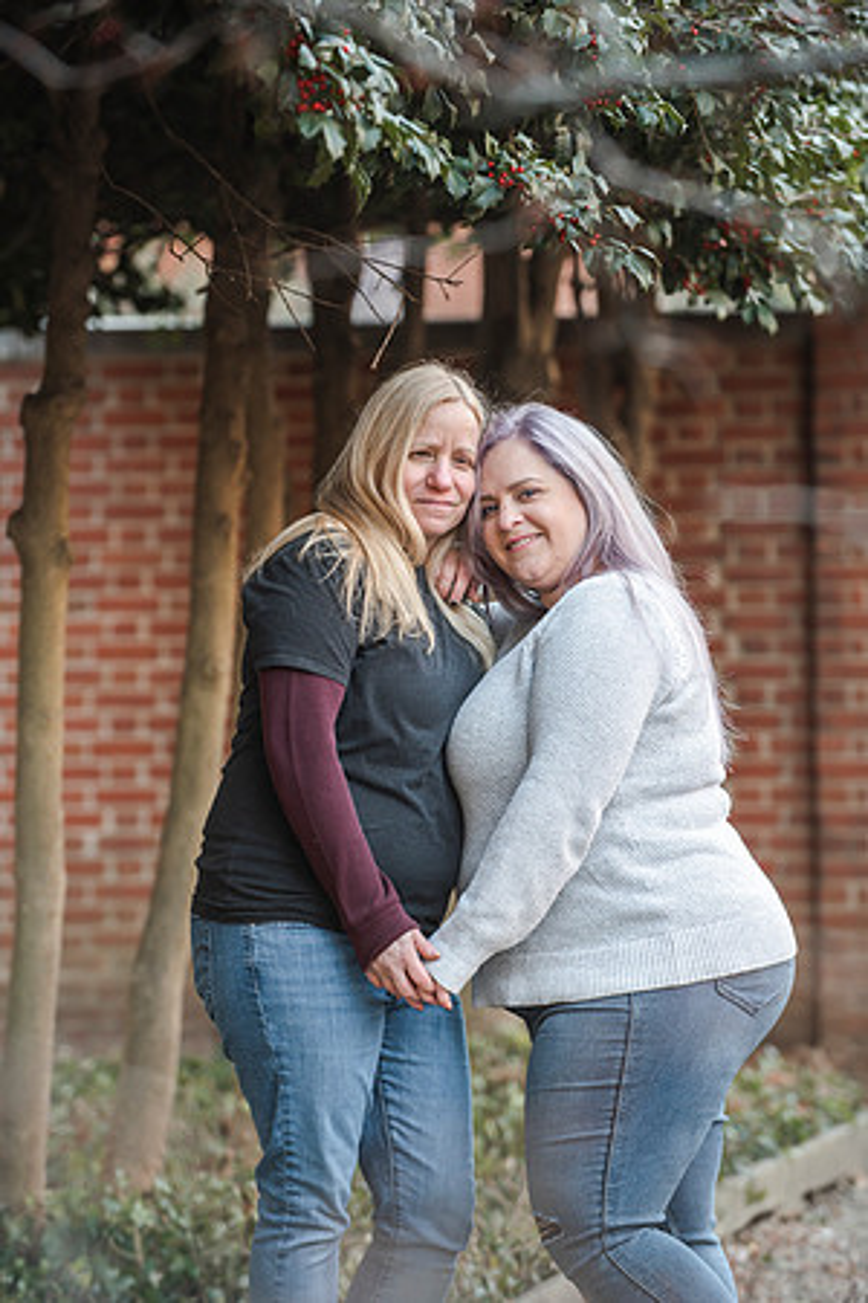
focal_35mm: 155
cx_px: 434
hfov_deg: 8.9
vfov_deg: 13.2
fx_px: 5605
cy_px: 652
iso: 400
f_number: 4
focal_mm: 155
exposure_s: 1/250
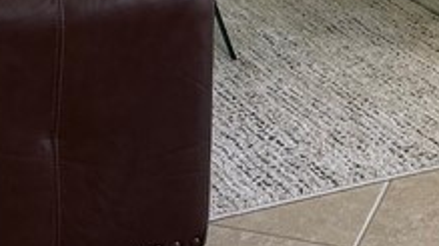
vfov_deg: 9.2
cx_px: 259
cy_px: -288
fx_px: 1420
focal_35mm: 122
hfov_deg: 17.6
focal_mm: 6.76
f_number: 1.78
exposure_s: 1/74
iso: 200
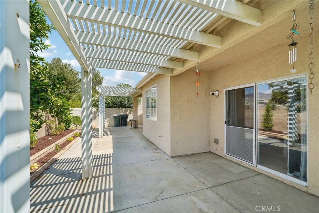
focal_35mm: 14
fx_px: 124
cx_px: 160
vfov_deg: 81.2
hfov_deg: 104.3
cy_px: 106
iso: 100
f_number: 8
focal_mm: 14
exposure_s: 1/100
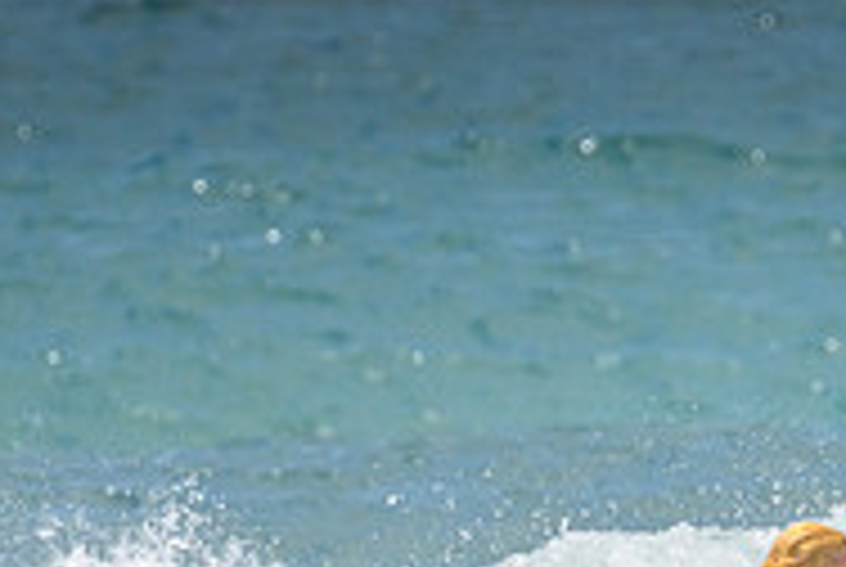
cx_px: 742
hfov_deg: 0.8
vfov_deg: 0.6
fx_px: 57994
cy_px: 799
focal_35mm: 2464
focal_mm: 800
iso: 900
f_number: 11
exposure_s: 1/3200
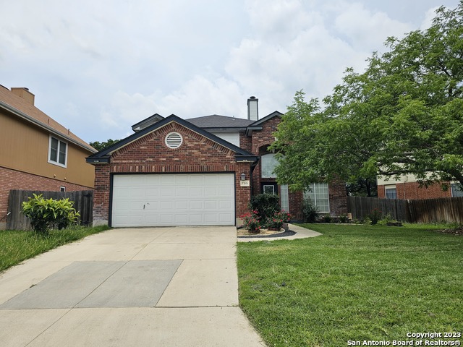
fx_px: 308
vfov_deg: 58.9
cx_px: 232
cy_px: 174
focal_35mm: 23
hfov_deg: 73.9
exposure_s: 1/1053
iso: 10
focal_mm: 6.3
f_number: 1.7
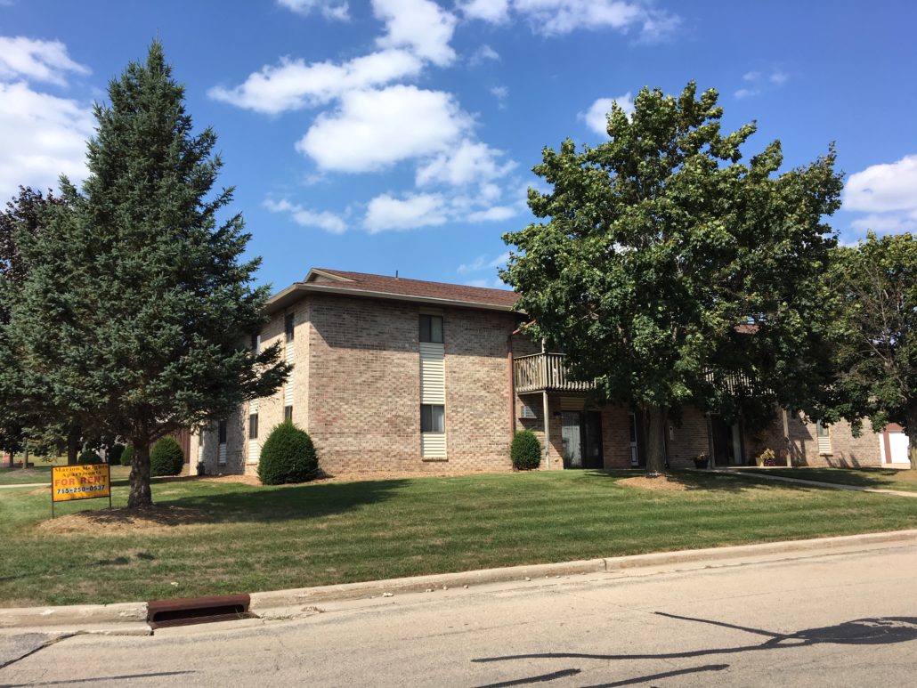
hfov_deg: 61.6
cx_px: 458
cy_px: 344
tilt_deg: +10.1
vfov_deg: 48.2
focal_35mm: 29
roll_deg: +1.2
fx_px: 768
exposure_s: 1/1282
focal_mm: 4.15
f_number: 2.2
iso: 25
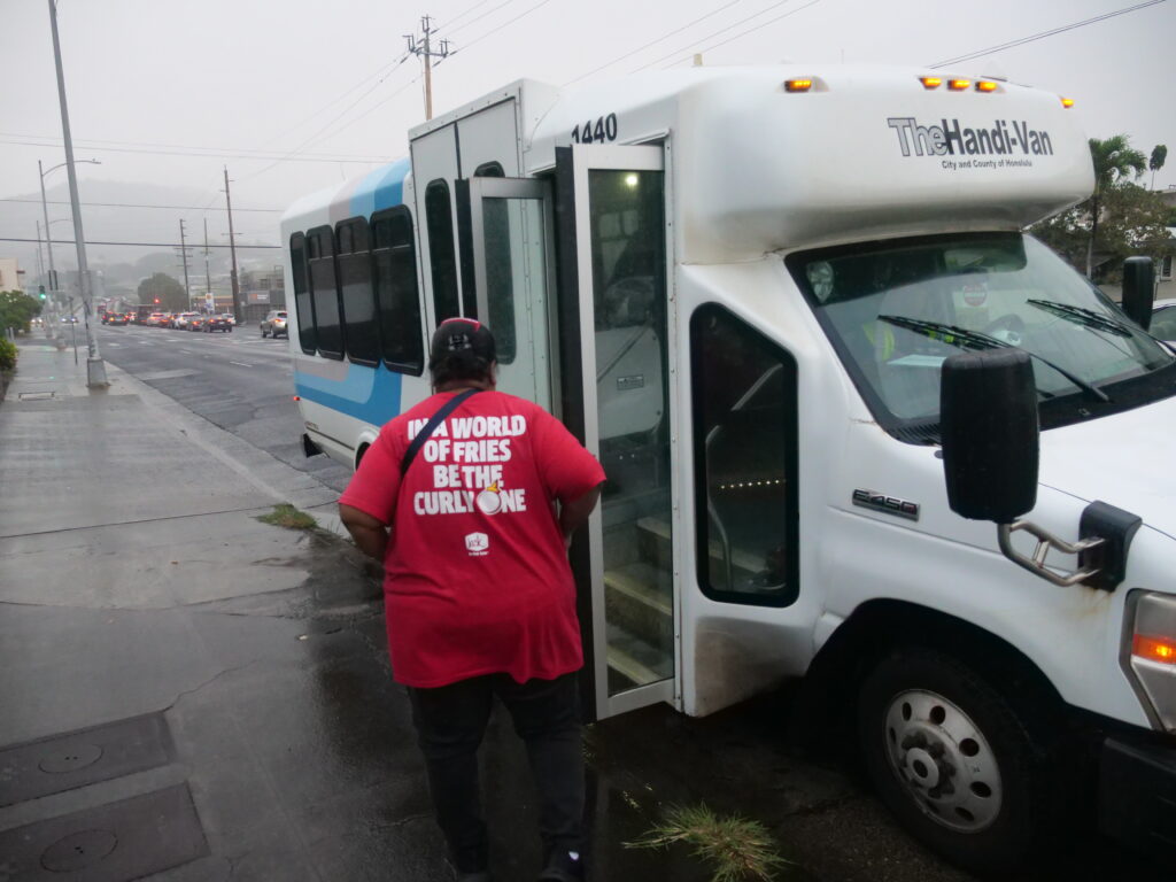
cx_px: 588
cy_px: 441
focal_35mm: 24
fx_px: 815
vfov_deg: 56.8
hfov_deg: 71.6
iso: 3200
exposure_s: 1/2000
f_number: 3.2
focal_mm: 12
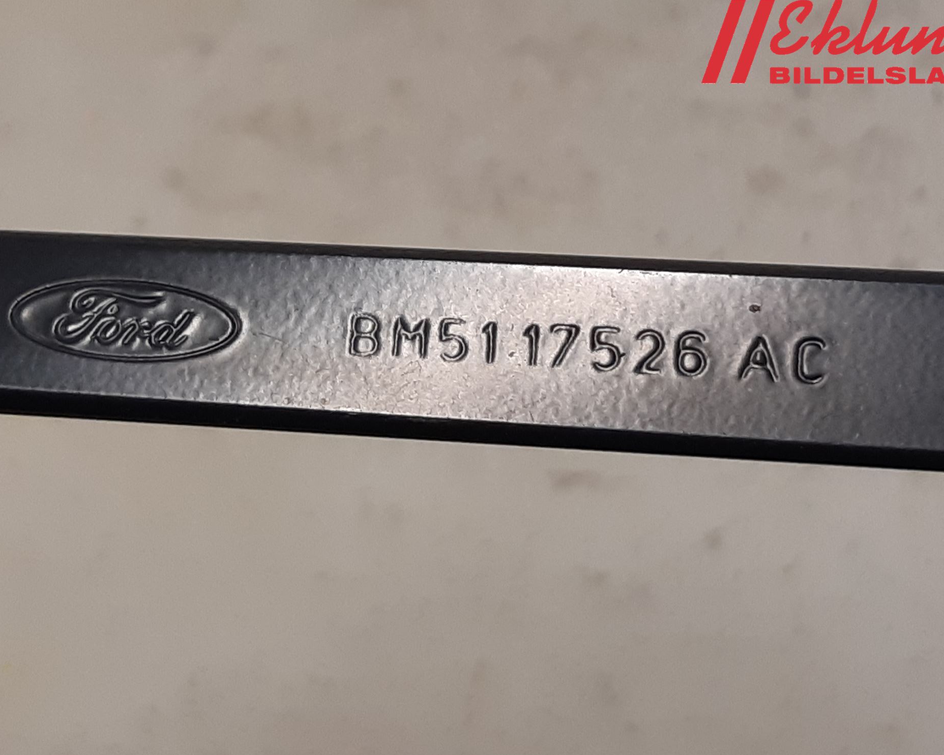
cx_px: 493
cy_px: 388
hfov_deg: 62.2
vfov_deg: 51.5
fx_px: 782
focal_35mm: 28
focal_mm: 3.93
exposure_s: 1/50
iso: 125
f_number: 1.7
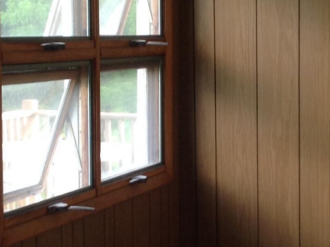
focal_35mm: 125
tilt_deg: -7.5
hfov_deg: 15.8
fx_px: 1192
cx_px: 199
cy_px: 188
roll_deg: +0.7
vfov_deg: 11.8
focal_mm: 4.28
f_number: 2.4
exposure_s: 1/25
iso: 50
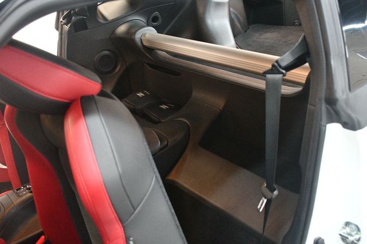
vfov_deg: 34.2
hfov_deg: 49.6
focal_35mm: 39
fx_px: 397
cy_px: 122
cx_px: 184
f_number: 3.8
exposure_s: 1/60
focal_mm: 26
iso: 6400
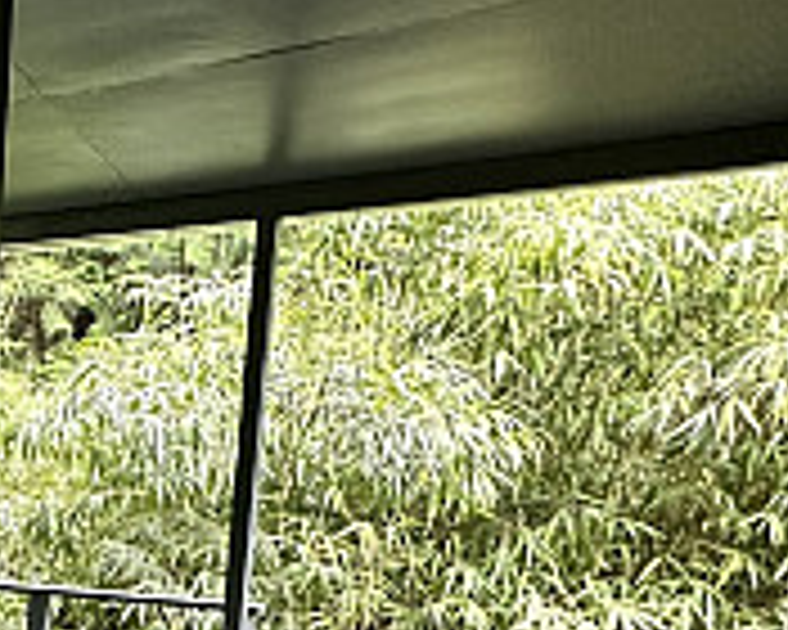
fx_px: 1213
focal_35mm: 52
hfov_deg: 28.3
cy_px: 648
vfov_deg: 27.3
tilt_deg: -9.4
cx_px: -281
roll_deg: -0.6
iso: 200
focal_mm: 2.22
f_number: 2.2
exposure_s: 1/60
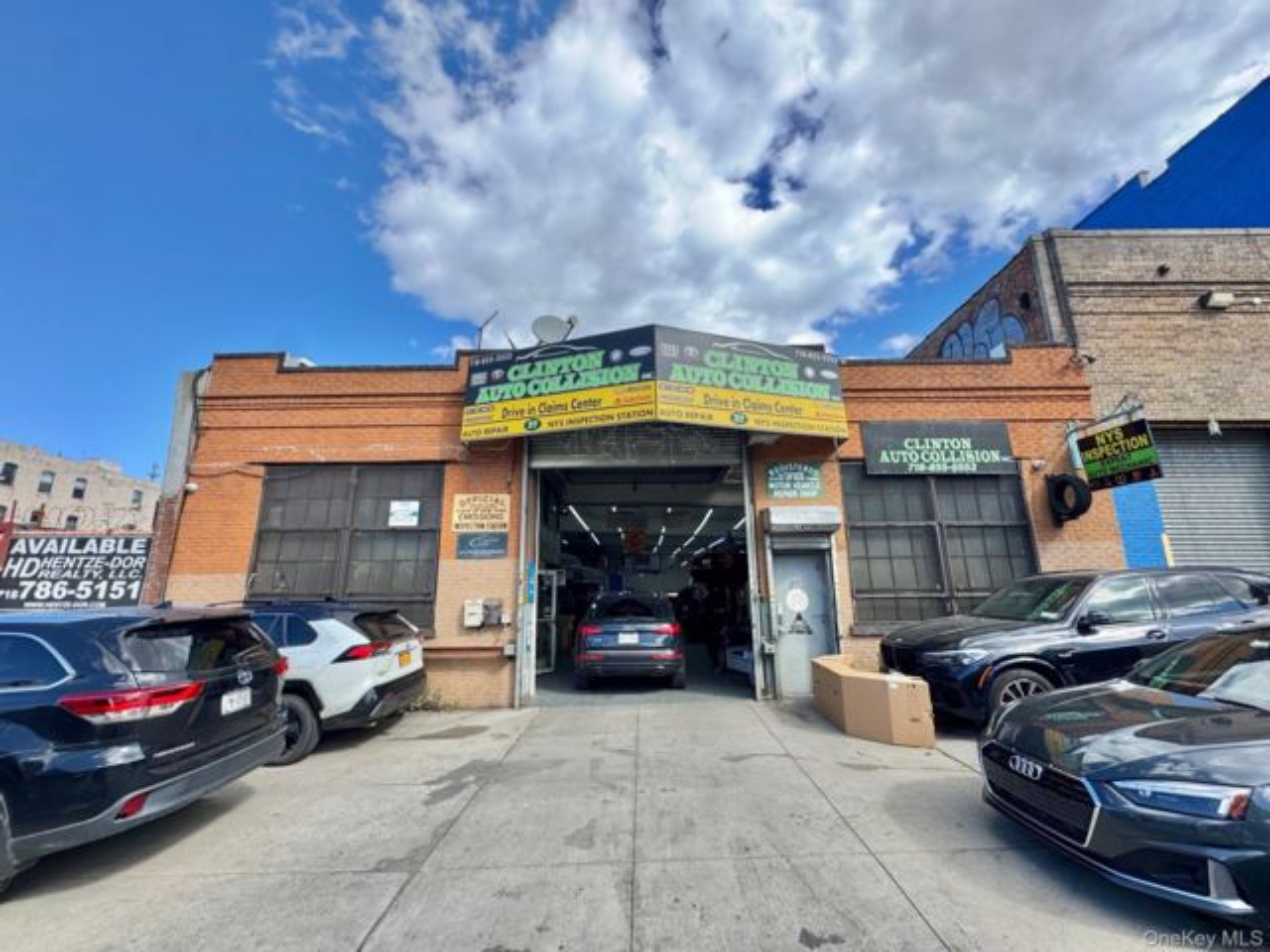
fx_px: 514
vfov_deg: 85.7
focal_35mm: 14
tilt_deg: +11.5
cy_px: 476
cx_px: 635
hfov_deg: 102.1
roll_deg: -1.4
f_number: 2.2
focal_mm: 2.22
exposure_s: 1/749
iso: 50
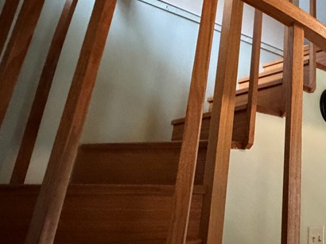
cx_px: 313
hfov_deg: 45.8
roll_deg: +0.0
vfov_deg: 39.4
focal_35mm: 35
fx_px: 329
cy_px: 57
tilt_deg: +21.0
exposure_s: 1/40
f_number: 2.2
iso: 1250
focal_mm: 2.22
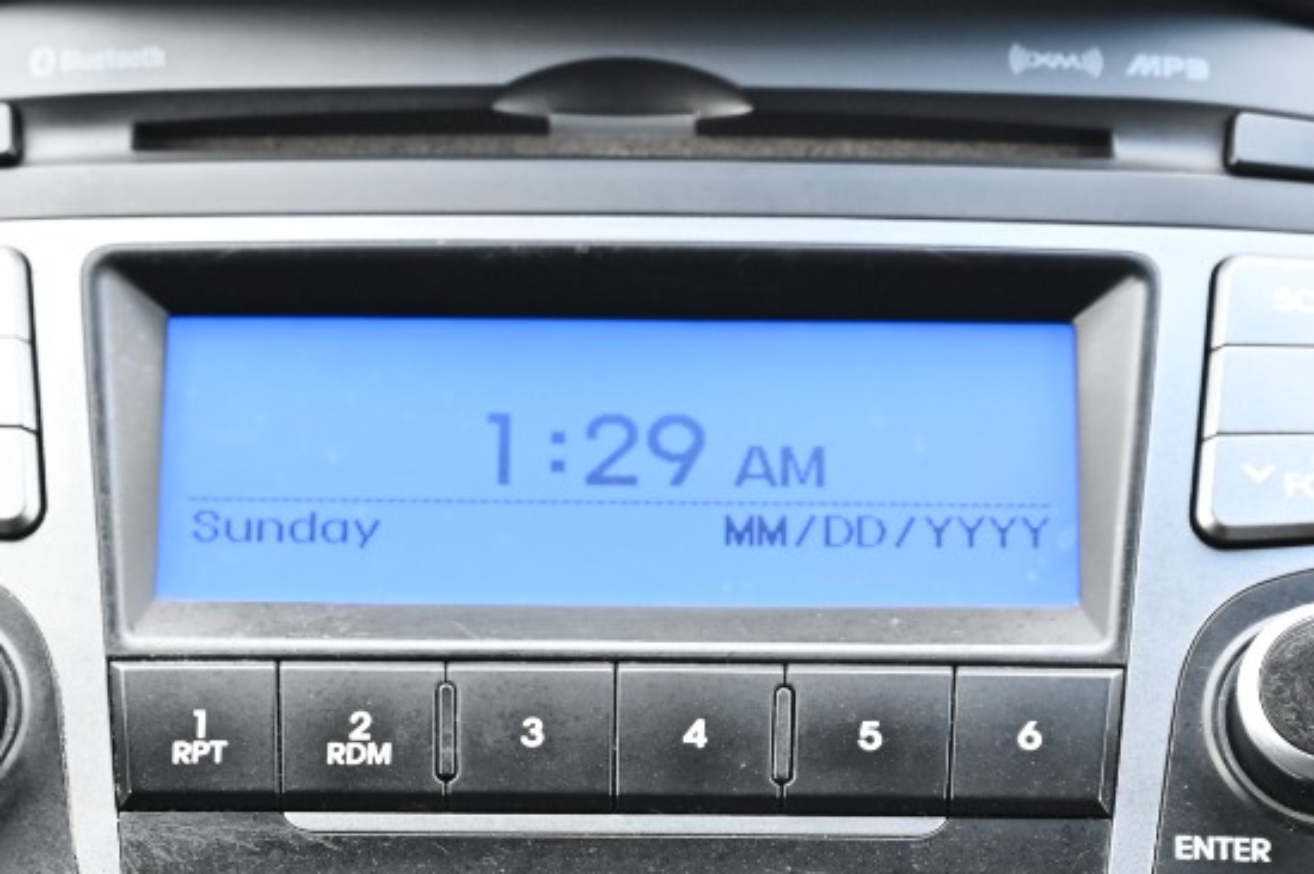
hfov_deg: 11.1
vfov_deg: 7.3
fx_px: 6785
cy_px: 993
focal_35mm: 186
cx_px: 540
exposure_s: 1/125
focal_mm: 63
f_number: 4
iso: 500
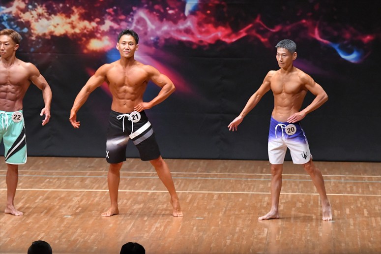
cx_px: 190
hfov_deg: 8.6
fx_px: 2539
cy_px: 127
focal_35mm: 240
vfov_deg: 5.7
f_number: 5.6
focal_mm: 160
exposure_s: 1/400
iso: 8000
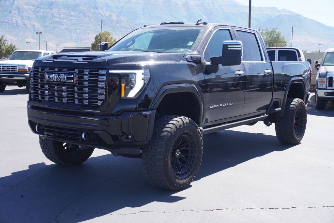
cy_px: 112
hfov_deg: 42.3
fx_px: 432
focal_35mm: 46
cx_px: 167
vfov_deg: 29.0
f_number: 7.1
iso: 100
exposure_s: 1/125
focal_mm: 31
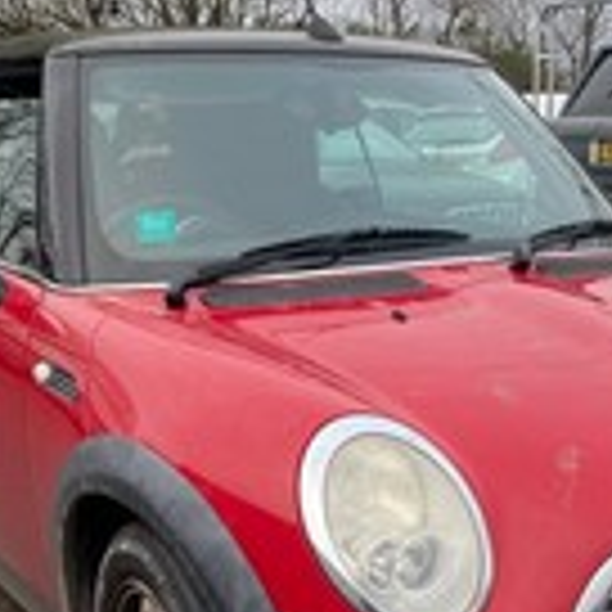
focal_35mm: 59
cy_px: 482
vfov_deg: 28.5
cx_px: 423
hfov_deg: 28.8
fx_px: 1180
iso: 32
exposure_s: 1/475
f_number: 1.8
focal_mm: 4.25
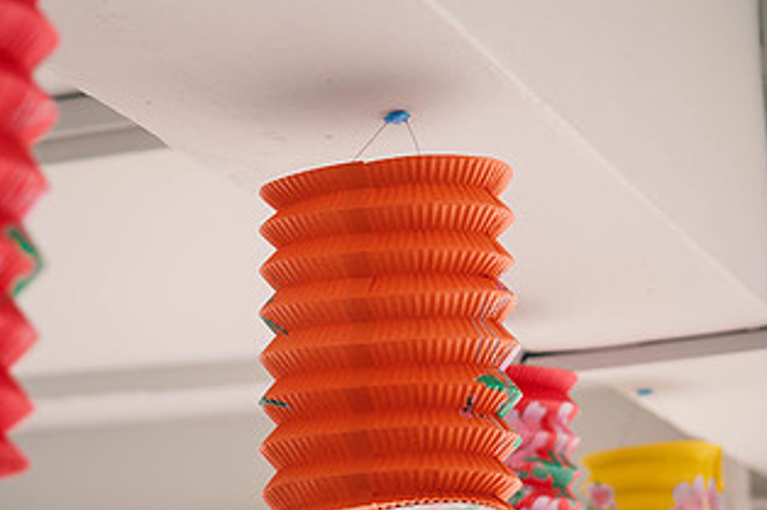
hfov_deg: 20.8
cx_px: 354
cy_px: 292
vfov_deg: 13.9
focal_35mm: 98
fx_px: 2087
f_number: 1.7
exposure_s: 1/160
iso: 200
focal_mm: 25
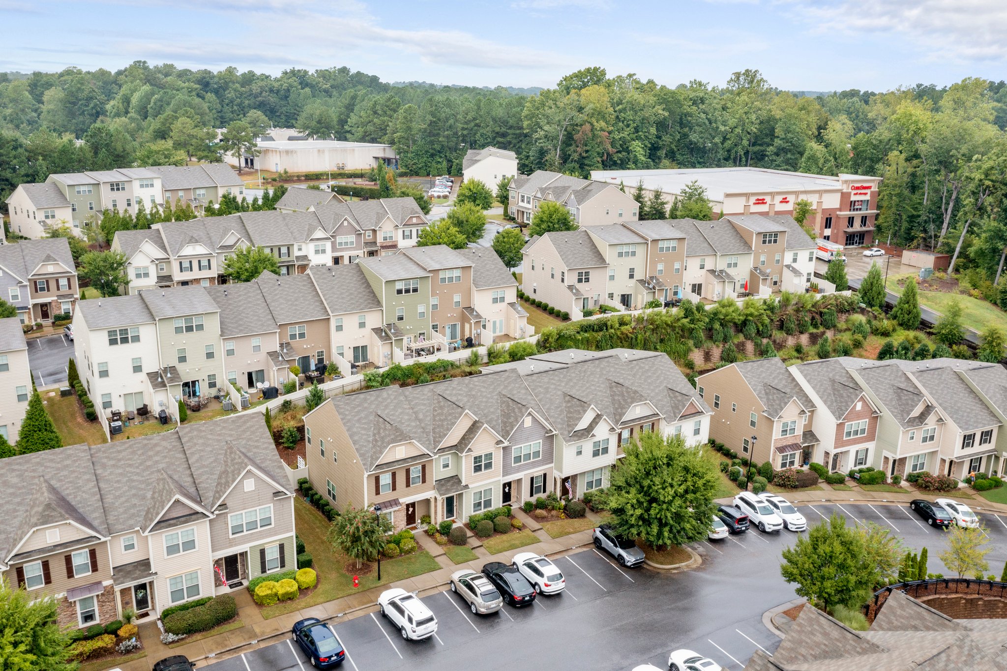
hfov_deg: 65.5
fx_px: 783
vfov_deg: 46.4
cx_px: 504
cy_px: 336
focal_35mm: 28
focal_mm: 10.26
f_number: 8
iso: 100
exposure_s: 1/100
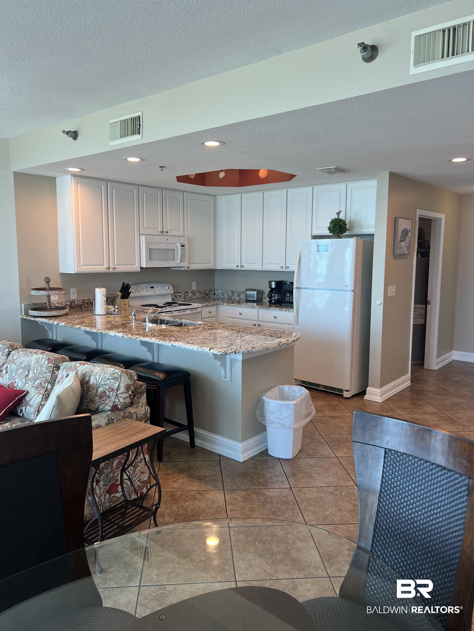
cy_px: 316
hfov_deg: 53.1
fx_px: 475
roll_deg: +0.4
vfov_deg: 67.3
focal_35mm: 26
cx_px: 237
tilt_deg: -4.7
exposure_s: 1/120
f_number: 1.5
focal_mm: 5.7
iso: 64
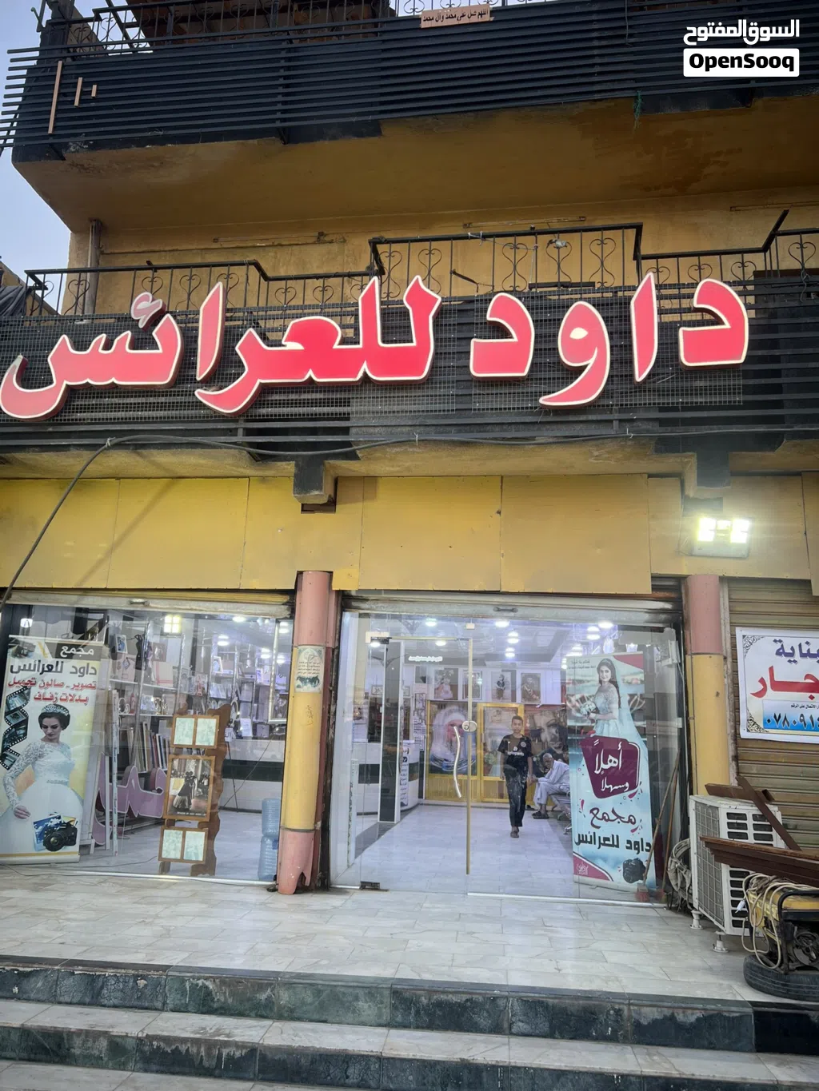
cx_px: 410
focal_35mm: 26
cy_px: 546
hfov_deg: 53.1
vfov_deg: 67.3
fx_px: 820
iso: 40
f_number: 1.5
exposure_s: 1/101
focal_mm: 5.7
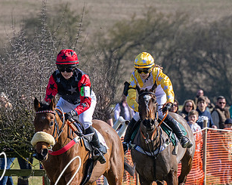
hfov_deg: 3.3
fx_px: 4068
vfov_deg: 2.6
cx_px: 59
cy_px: 108
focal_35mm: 593
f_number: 4
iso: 200
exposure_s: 1/2000
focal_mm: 130
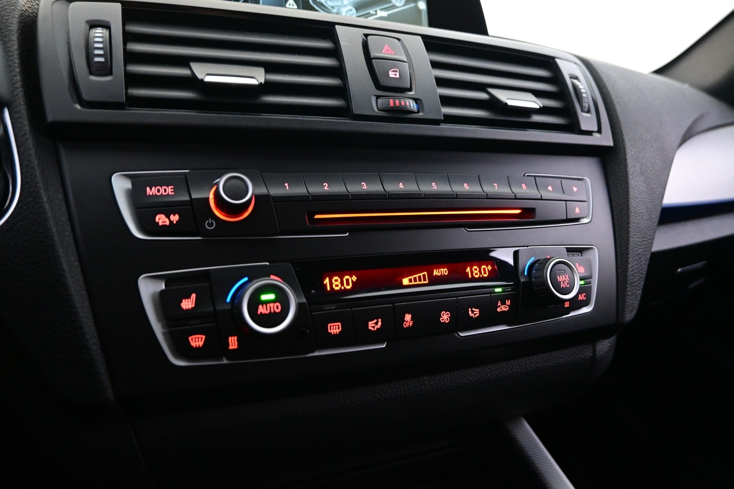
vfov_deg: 53.1
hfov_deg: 73.7
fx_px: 489
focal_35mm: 24
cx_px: 367
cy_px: 244
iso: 3200
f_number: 3.5
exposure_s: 1/25
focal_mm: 16
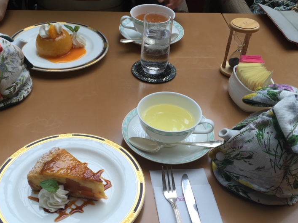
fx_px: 362
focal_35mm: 42
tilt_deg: -43.1
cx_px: 132
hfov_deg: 44.7
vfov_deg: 34.1
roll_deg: -3.6
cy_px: 146
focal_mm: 4.15
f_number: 2.2
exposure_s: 1/126
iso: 32
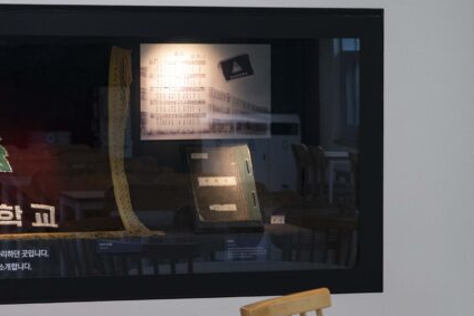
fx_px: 1910
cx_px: 283
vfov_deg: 9.5
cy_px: 178
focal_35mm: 145
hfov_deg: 14.1
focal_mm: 60
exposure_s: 1/160
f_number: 5.6
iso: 1600
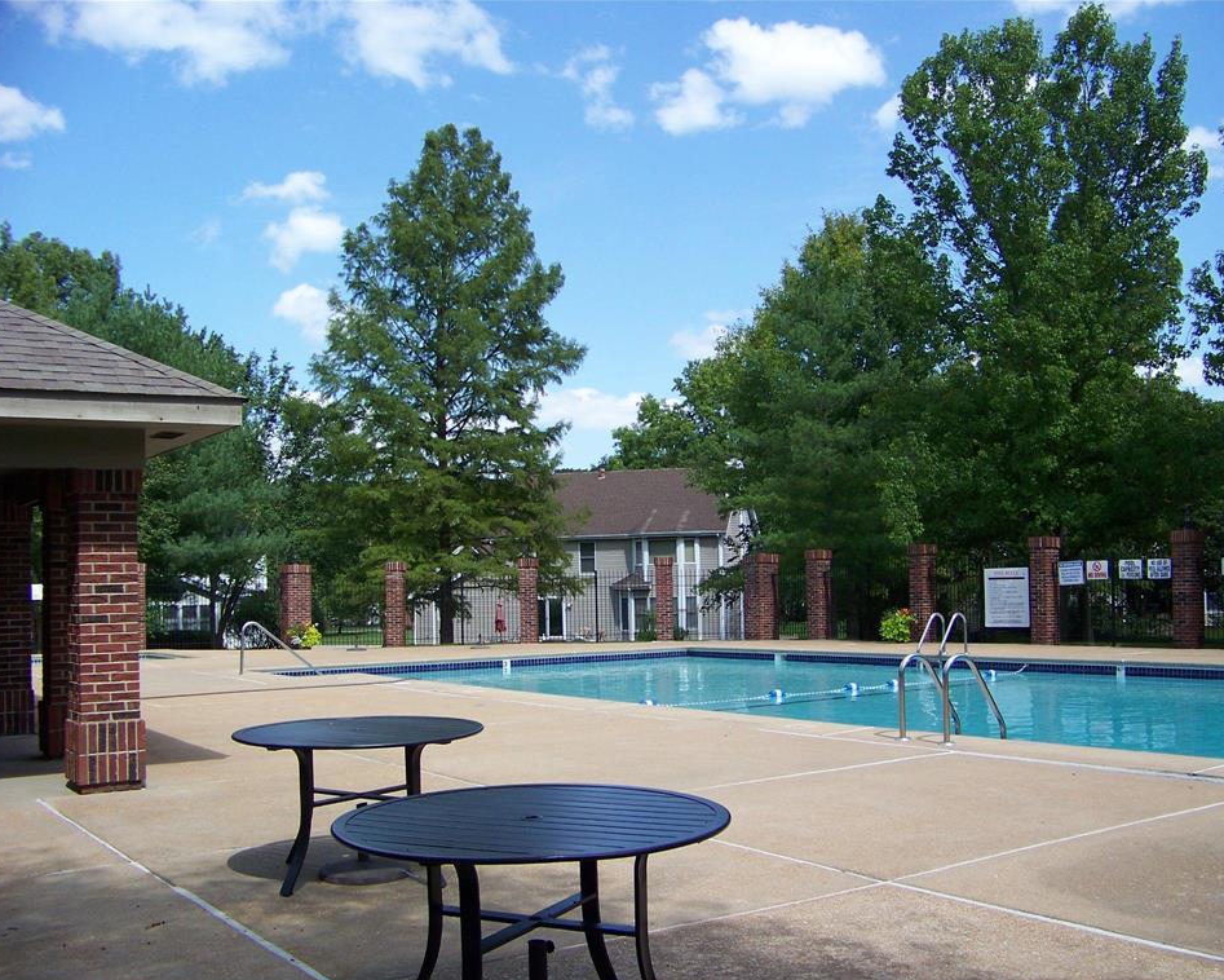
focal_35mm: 38
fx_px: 1377
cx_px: 646
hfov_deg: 47.9
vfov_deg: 39.2
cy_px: 495
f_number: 2.8
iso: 64
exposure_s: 1/640
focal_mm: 5.85
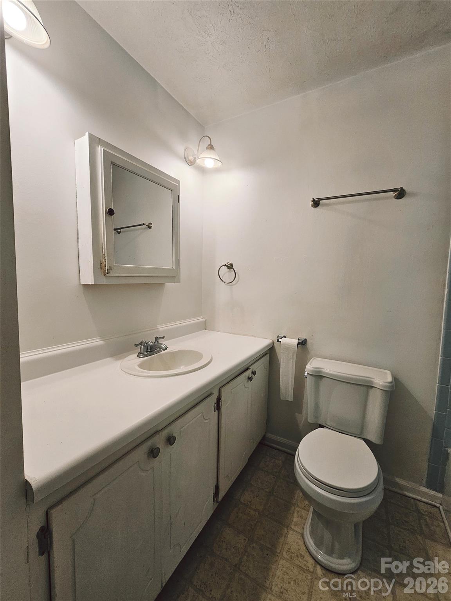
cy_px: 300
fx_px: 226
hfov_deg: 89.9
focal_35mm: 13
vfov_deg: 106.2
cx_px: 226
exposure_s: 1/60
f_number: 2.2
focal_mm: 2.2
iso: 80
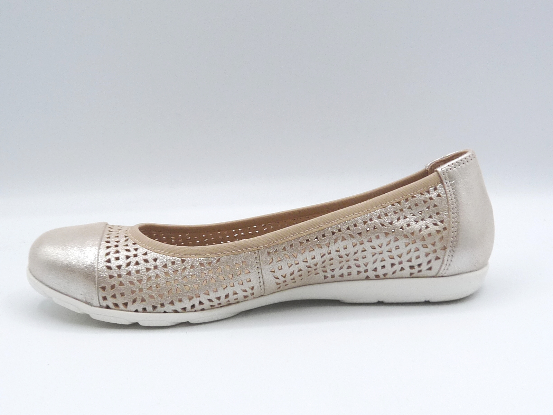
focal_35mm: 49
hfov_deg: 38.9
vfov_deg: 29.7
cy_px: 208
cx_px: 276
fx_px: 783
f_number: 5
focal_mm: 4.8
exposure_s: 1/250
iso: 100
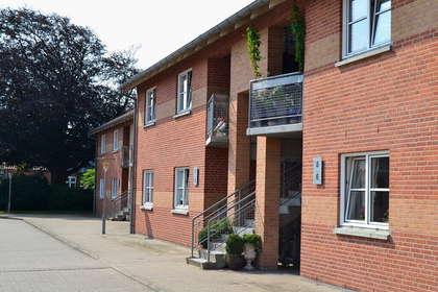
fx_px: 693
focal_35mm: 57
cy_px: 146
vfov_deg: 23.8
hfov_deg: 35.1
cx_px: 219
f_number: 11
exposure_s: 1/400
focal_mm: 38
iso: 400
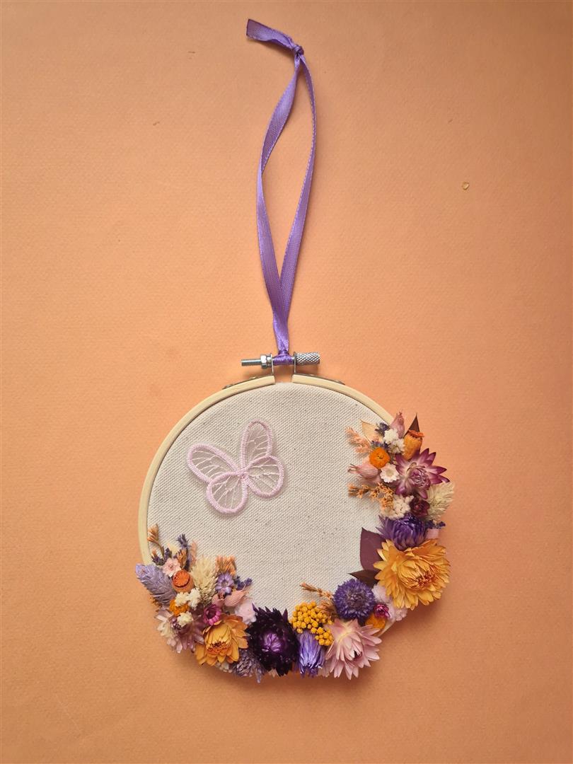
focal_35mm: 23
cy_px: 382
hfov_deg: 58.9
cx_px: 286
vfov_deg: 73.9
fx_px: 508
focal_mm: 5.4
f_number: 1.8
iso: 40
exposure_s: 1/180
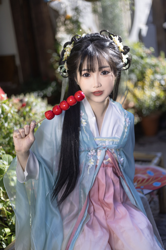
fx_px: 346
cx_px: 83
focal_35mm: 50
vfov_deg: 39.6
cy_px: 125
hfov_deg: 27.0
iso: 100
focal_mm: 50
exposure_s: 1/1600
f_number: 1.8
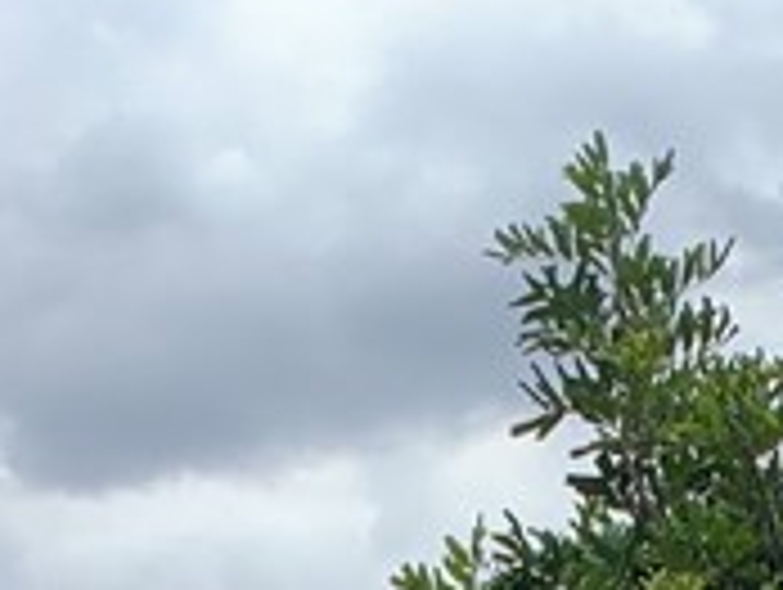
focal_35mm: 153
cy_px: 1671
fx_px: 3466
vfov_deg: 8.4
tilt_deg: -2.3
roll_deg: +0.7
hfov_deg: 12.8
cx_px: 670
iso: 25
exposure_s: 1/1748
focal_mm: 4.25
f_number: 1.8
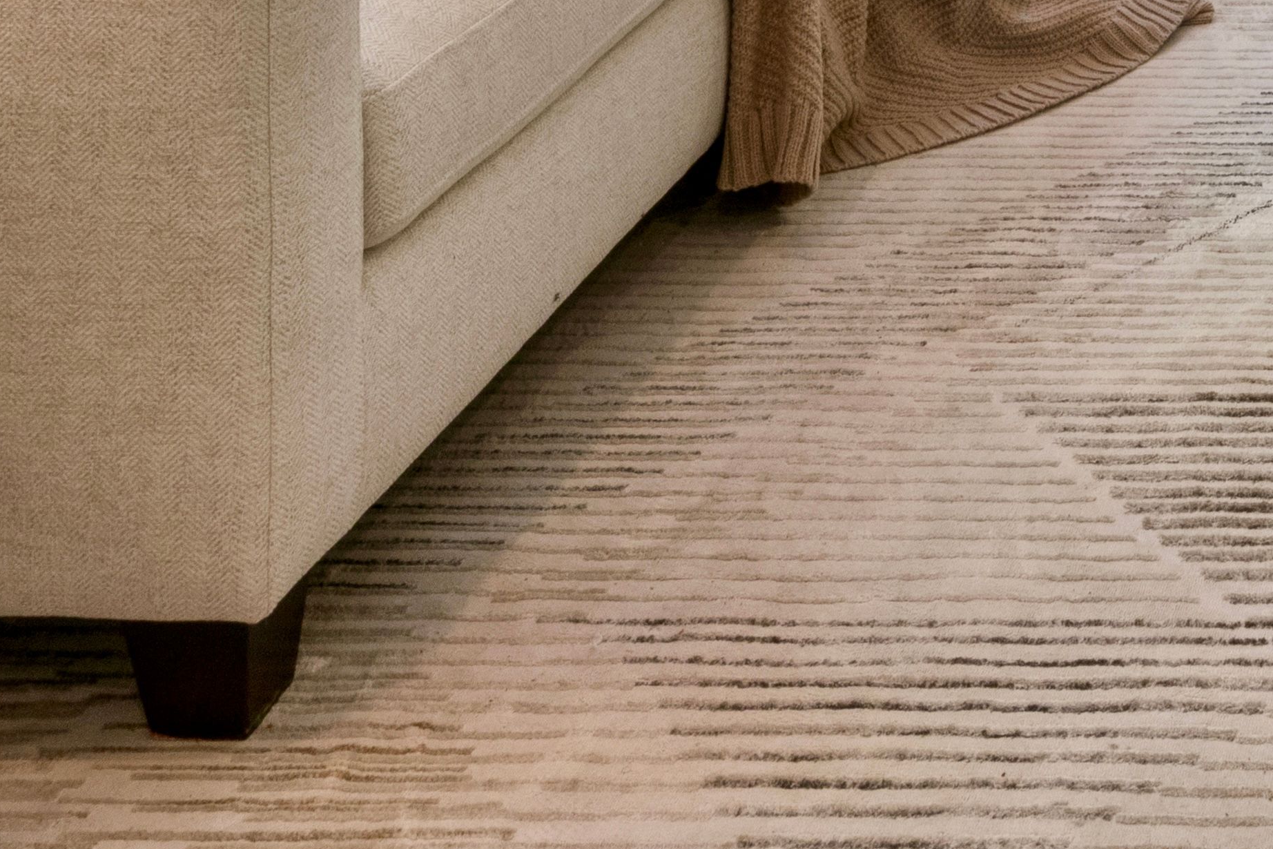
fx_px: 2440
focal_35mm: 69
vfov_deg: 15.5
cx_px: 1610
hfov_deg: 25.6
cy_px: -879
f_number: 16
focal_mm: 16
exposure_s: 1/3
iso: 400
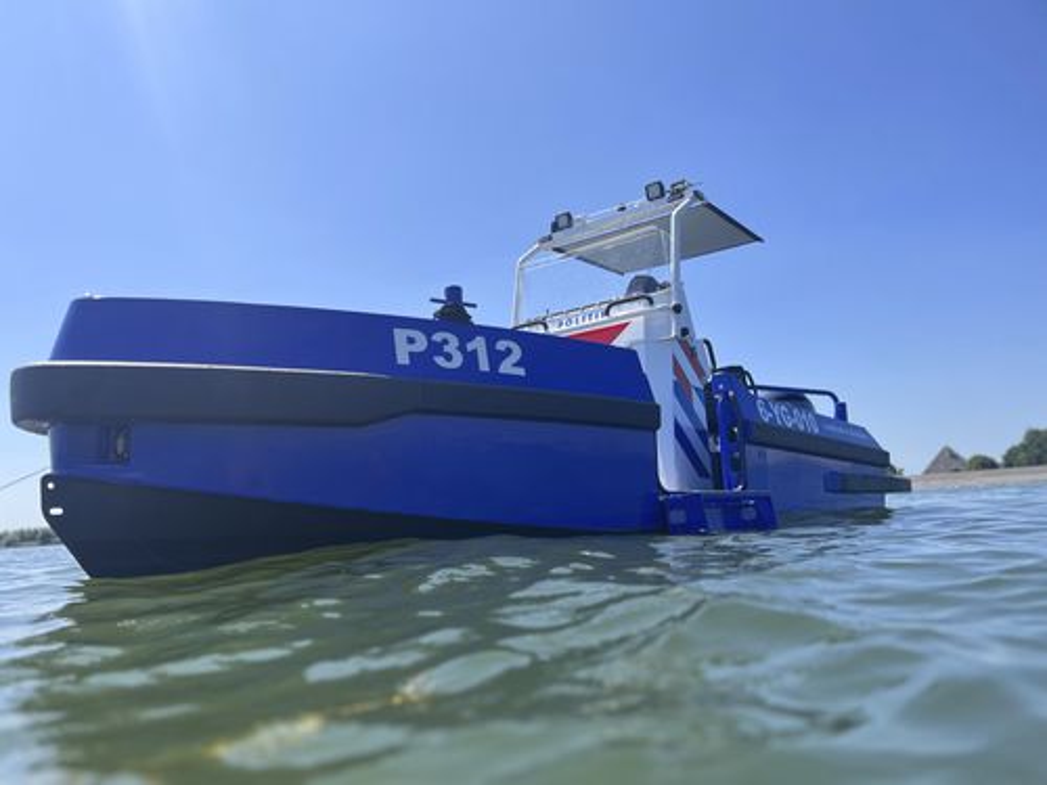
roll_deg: +6.5
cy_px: 392
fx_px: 786
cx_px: 524
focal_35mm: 26
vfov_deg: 53.1
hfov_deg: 67.3
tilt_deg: +10.9
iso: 50
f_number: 1.6
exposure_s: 1/3623
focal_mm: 5.1
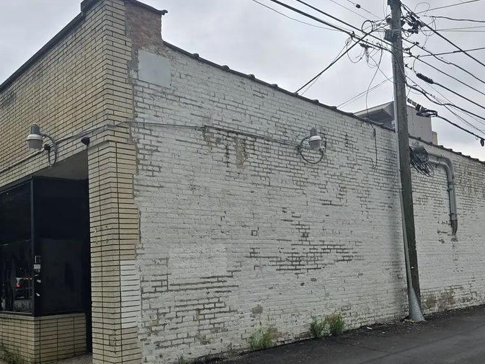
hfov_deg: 52.3
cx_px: 197
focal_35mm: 35
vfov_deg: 40.6
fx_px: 490
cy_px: 216
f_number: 1.7
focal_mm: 6.3
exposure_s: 1/394
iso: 12
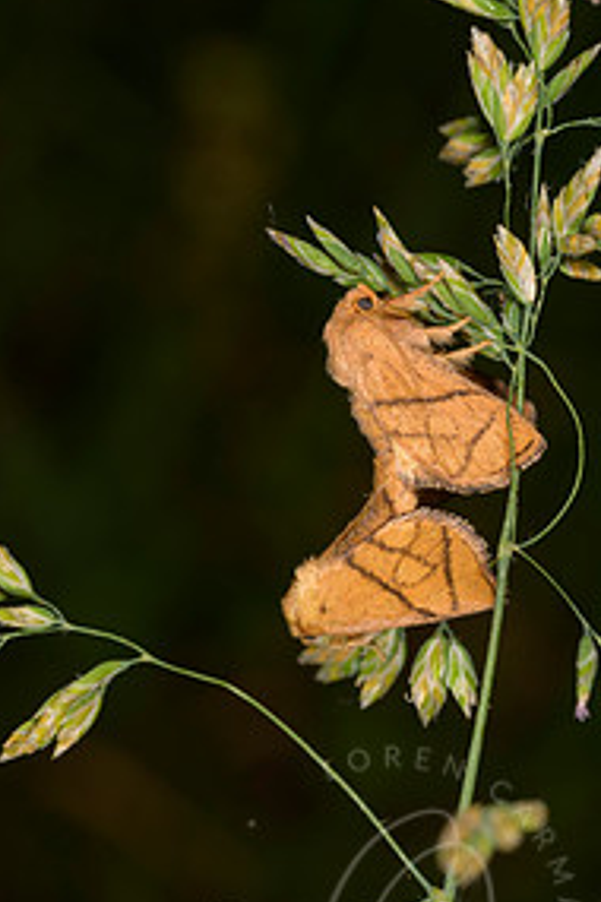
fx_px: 4157
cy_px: 538
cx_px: 392
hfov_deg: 8.3
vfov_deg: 12.4
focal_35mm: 166
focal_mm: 105
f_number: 18
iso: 64
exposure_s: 1/250
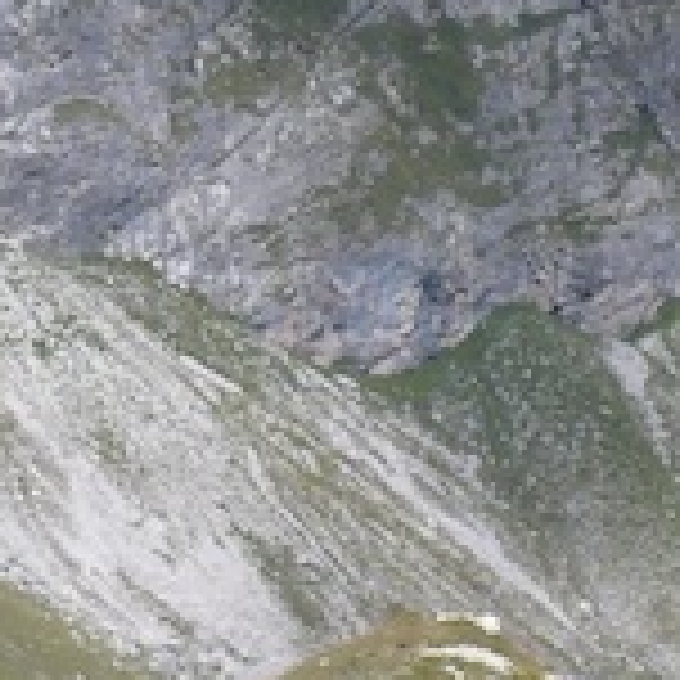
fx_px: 10379
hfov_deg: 3.8
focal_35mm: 467
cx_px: 428
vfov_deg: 3.8
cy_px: 401
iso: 100
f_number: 5.6
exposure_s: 1/400
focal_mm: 16.4
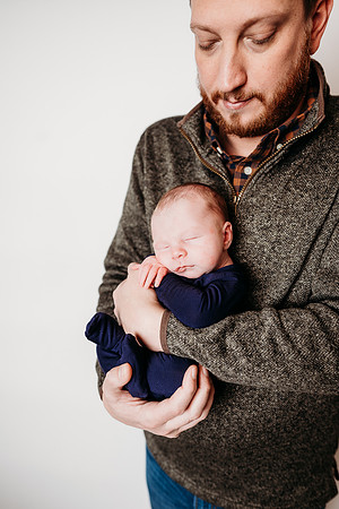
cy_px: 254
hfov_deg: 53.1
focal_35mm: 24
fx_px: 339
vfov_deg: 73.7
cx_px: 170
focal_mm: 24
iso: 200
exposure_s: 1/200
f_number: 2.8
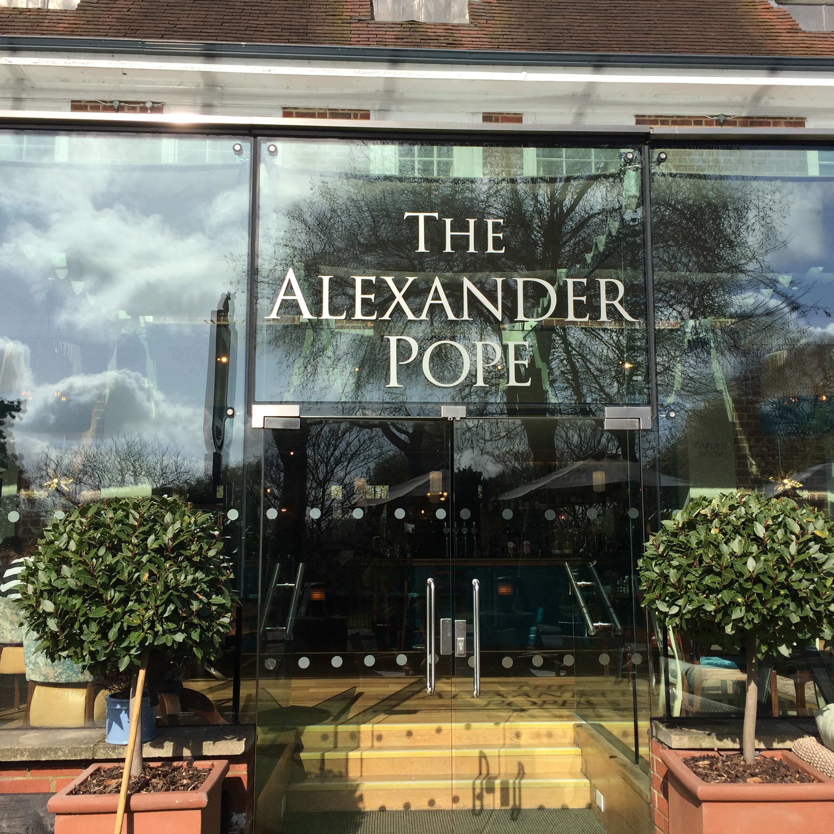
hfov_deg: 47.2
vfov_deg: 47.2
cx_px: 448
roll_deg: +0.4
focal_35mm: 35
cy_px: 407
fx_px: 954
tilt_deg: +8.4
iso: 32
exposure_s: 1/1980
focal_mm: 4.15
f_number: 2.2
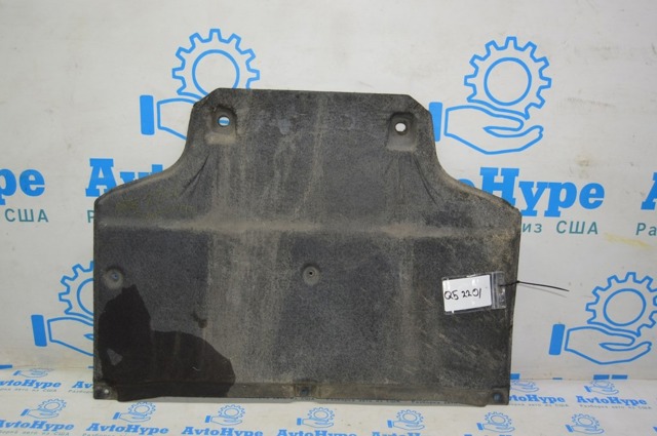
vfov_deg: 38.3
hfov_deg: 55.2
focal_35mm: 34
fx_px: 629
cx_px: 328
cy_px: 218
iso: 400
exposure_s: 1/60
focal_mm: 23
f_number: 3.8
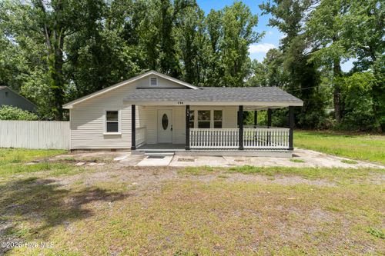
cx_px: 192
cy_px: 128
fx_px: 182
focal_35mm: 17
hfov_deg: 93.3
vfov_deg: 70.4
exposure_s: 1/50
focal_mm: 17
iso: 50
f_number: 8
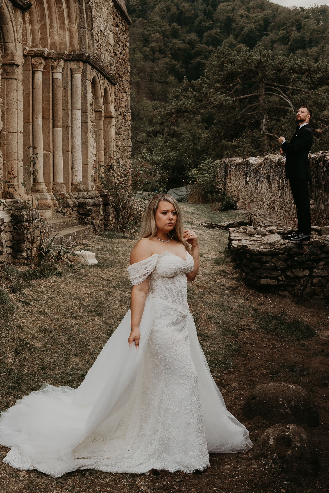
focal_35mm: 49
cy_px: 187
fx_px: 672
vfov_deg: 40.1
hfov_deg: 27.5
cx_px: 159
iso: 640
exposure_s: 1/160
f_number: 10
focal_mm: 35
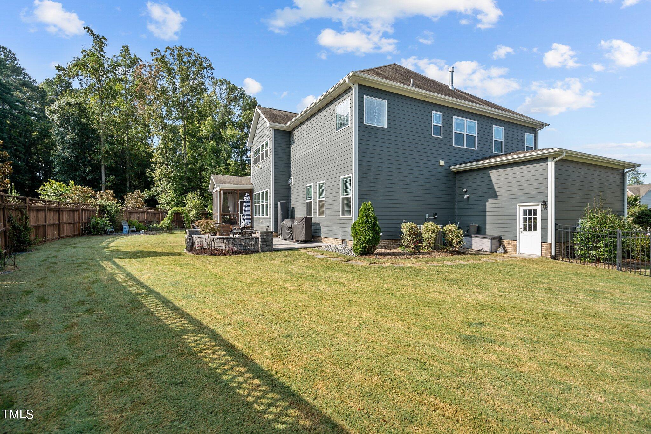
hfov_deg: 96.7
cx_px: 326
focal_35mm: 16
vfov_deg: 73.7
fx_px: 289
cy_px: 217
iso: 100
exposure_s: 1/90
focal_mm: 16
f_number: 5.6
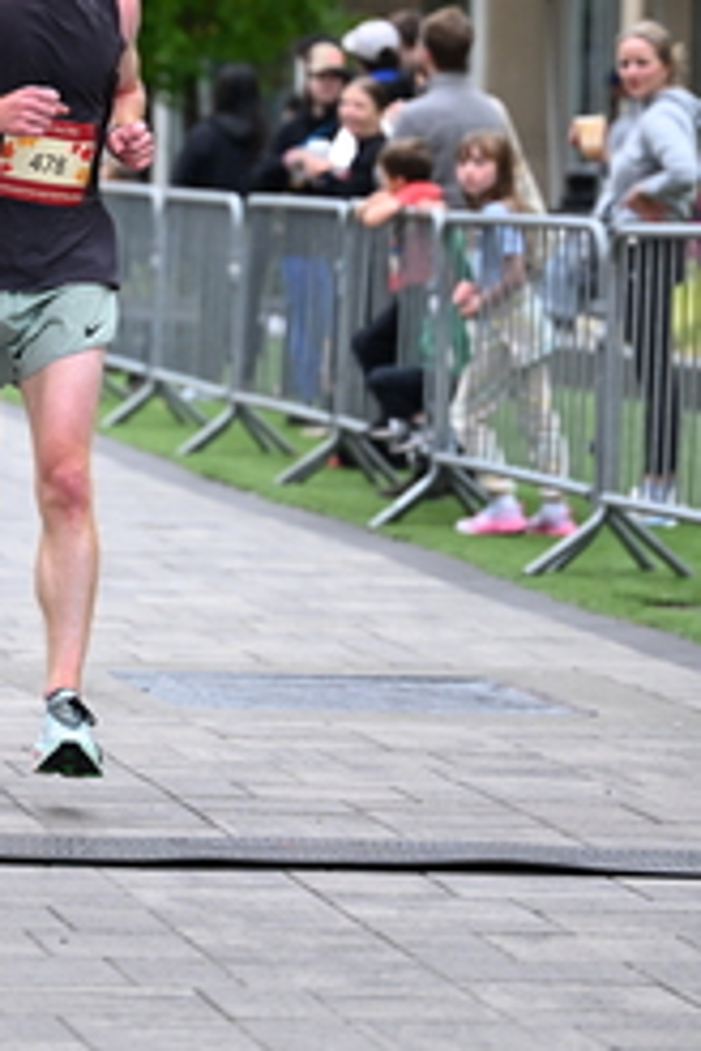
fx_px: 6016
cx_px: -66
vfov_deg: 10.0
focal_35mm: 206
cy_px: 303
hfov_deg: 6.6
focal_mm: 92
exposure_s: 1/2500
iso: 1250
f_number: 2.8
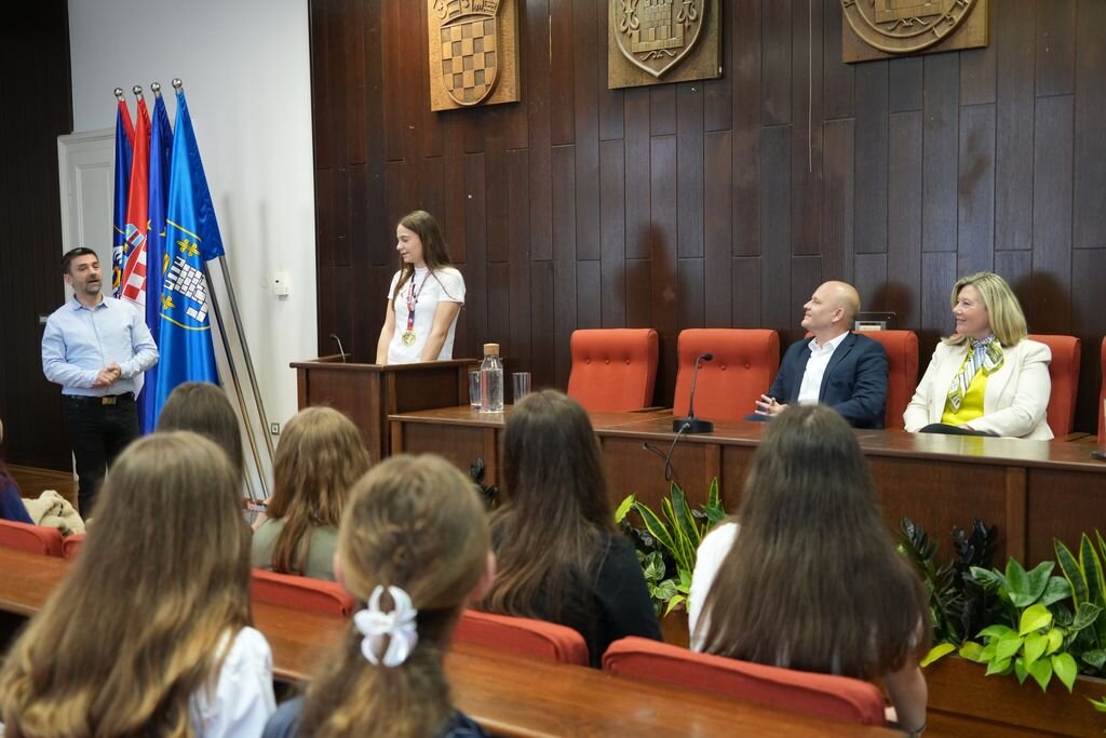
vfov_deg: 34.2
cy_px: 369
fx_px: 1198
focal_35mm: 39
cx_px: 553
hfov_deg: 49.5
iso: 1600
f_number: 4.5
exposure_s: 1/40
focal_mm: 39
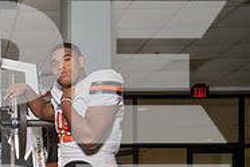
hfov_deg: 22.7
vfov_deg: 16.8
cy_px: 236
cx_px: -112
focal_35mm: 75
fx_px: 521
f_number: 10
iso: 800
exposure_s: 1/250
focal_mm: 24
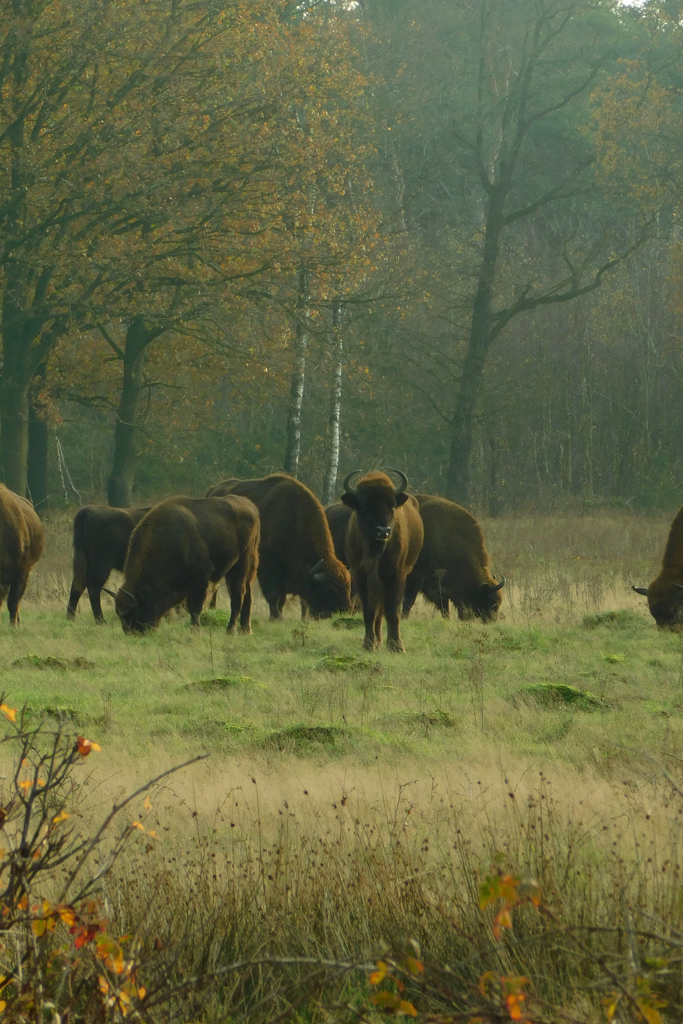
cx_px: 305
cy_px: 512
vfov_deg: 5.1
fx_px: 11610
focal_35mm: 408
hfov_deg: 3.4
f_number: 5.7
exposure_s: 1/125
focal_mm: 52.2
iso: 125
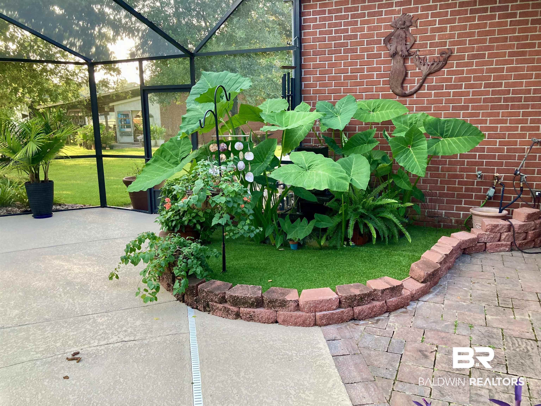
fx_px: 438
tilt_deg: -11.8
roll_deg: +0.6
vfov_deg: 49.7
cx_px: 270
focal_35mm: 28
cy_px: 203
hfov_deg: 63.4
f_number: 1.8
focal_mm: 3.99
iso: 80
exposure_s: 1/112
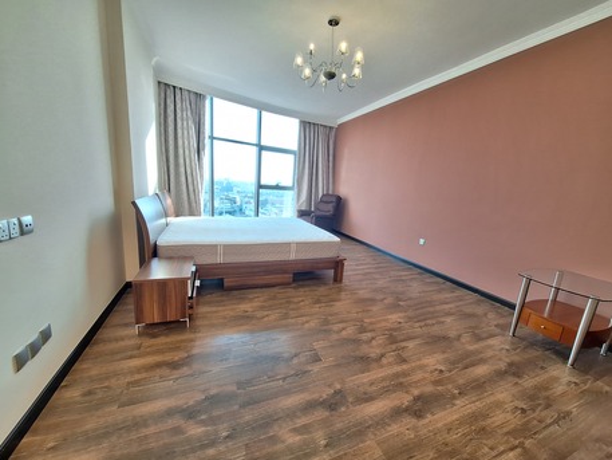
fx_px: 230
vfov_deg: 89.9
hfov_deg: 106.2
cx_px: 306
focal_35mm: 13
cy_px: 230
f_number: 2.2
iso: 200
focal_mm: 1.74
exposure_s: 1/25
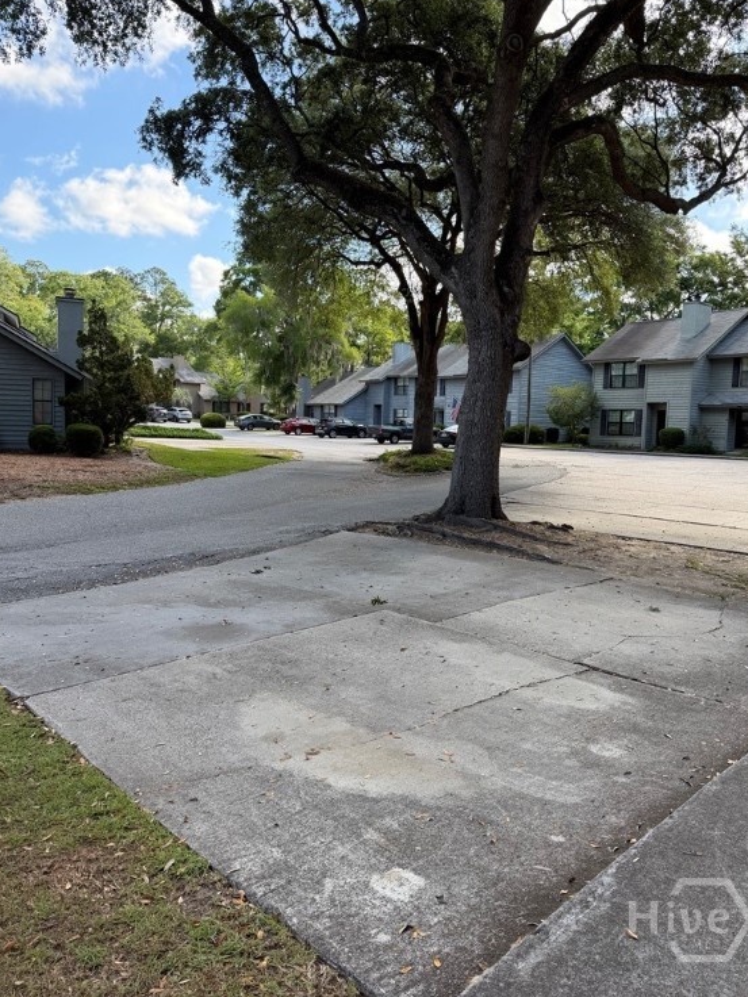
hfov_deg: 54.9
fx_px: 720
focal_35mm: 25
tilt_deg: -3.9
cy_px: 479
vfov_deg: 69.4
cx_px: 379
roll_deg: -0.4
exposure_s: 1/1005
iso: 100
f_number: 1.78
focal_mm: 6.76
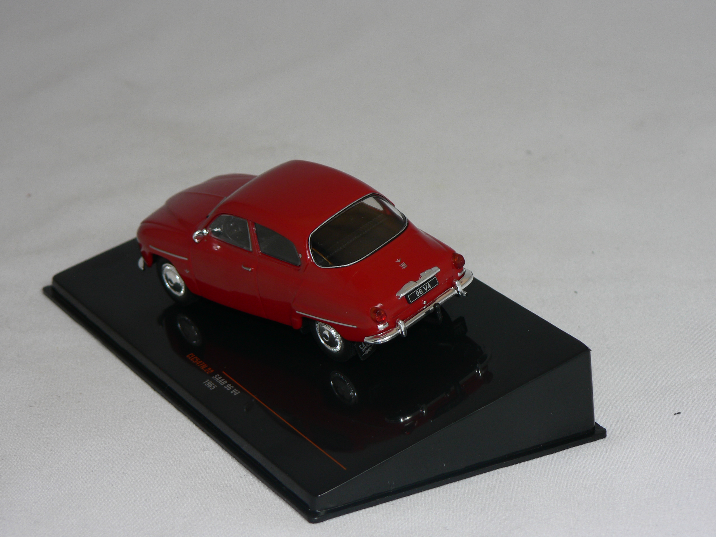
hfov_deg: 18.5
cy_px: 268
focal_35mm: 106
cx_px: 358
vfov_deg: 14.0
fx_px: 2193
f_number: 3.2
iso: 80
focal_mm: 17.7
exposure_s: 1/60
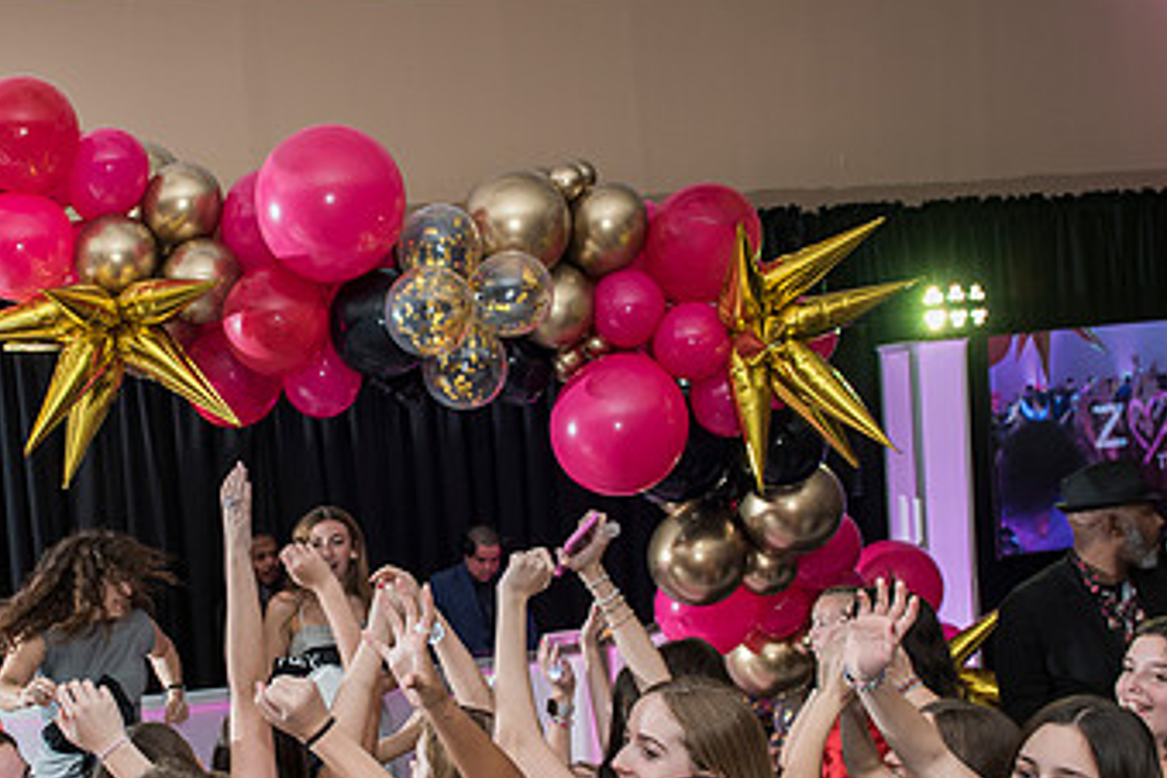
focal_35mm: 42
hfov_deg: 45.7
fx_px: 1361
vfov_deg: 31.6
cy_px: 524
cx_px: 388
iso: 800
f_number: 4
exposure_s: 1/100
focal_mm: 24
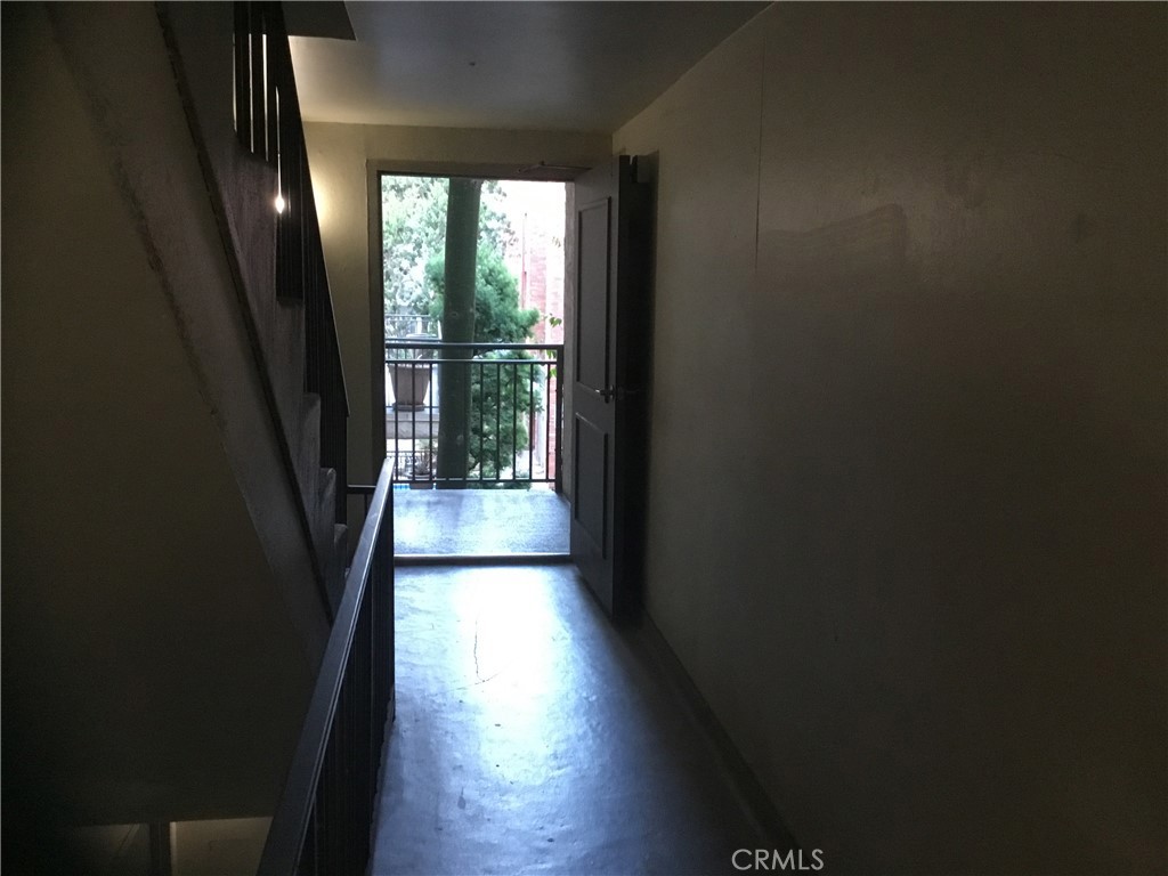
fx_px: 1046
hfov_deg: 58.4
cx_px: 584
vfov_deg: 45.4
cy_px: 438
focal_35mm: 31
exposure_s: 1/30
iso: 250
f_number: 2.4
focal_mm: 3.3
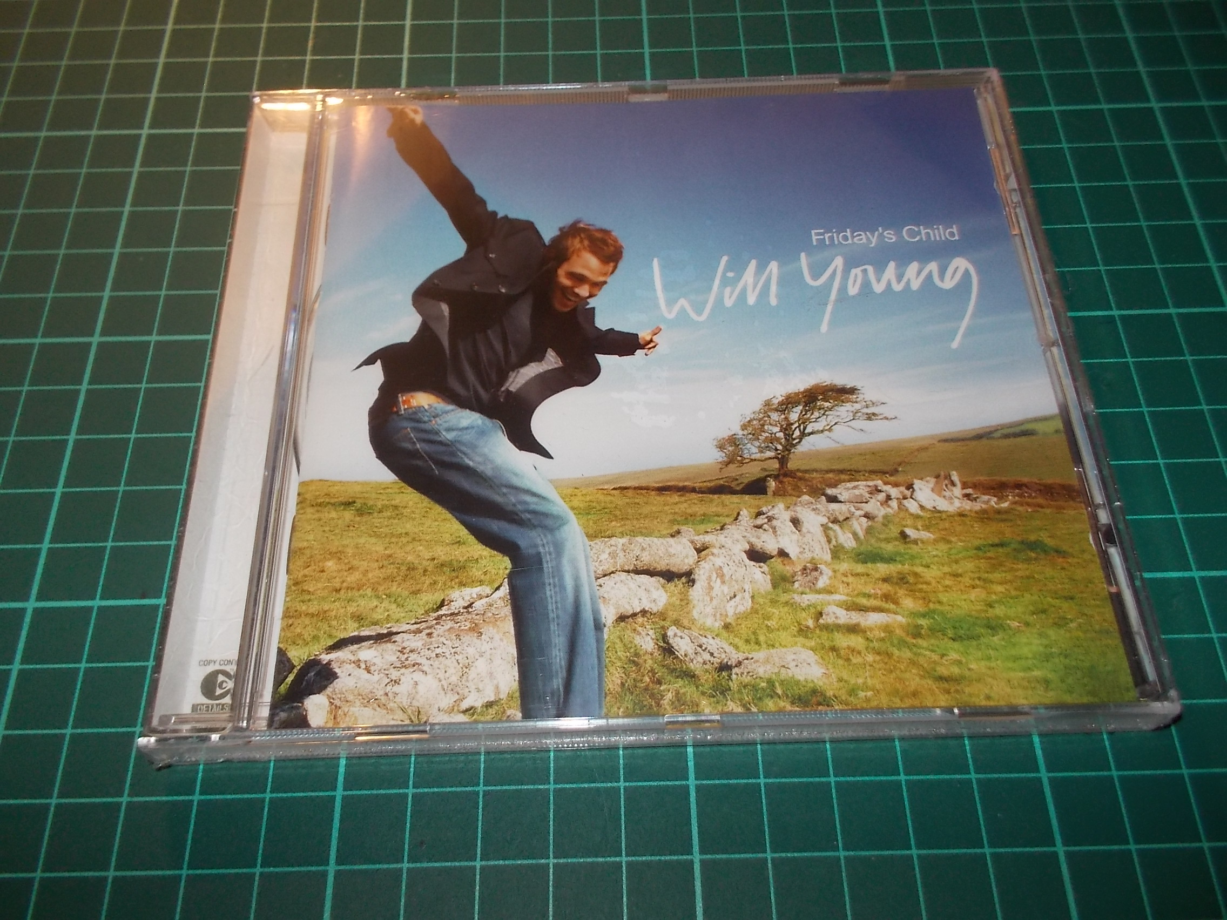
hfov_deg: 61.7
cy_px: 460
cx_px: 614
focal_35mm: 29
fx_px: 1028
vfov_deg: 48.2
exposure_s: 1/30
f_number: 3.3
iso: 200
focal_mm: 4.1
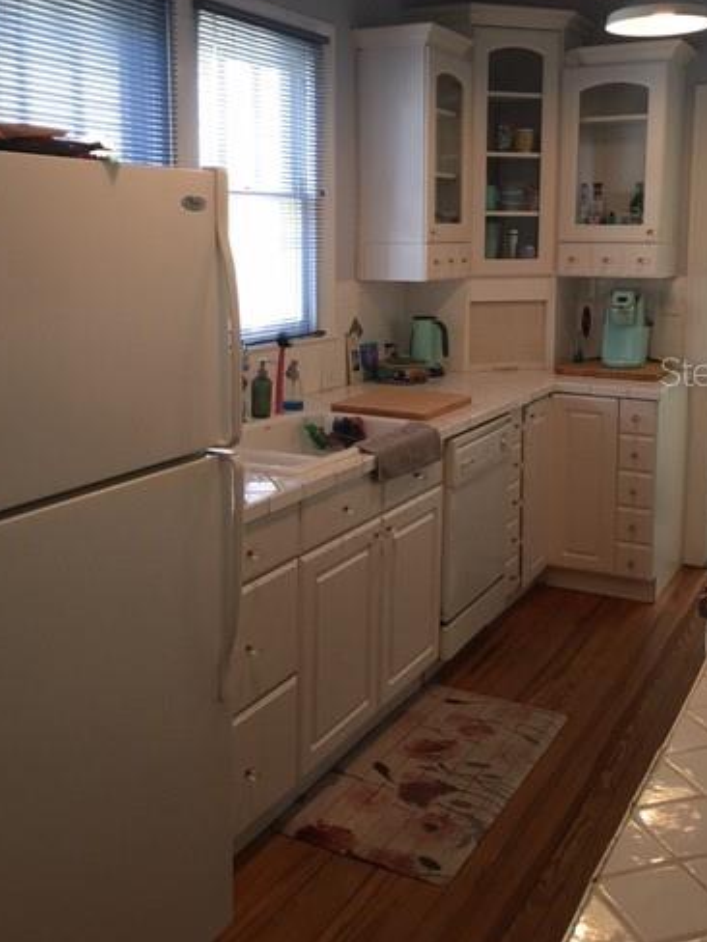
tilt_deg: -5.3
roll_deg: -0.7
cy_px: 371
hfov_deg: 37.7
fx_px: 1035
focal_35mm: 38
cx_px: 379
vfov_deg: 48.6
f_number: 2.2
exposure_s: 1/15
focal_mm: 4.15
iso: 40
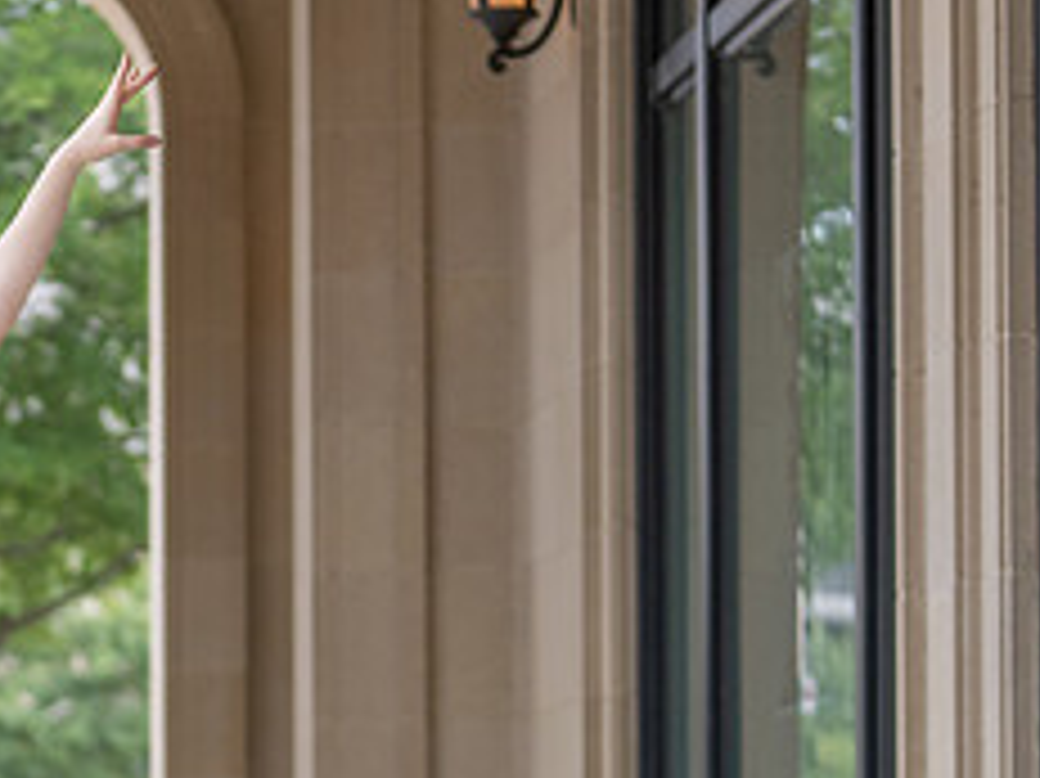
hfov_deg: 10.0
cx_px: -245
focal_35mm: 195
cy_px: 786
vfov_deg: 7.6
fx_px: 5856
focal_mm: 70
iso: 200
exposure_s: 1/320
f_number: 2.8
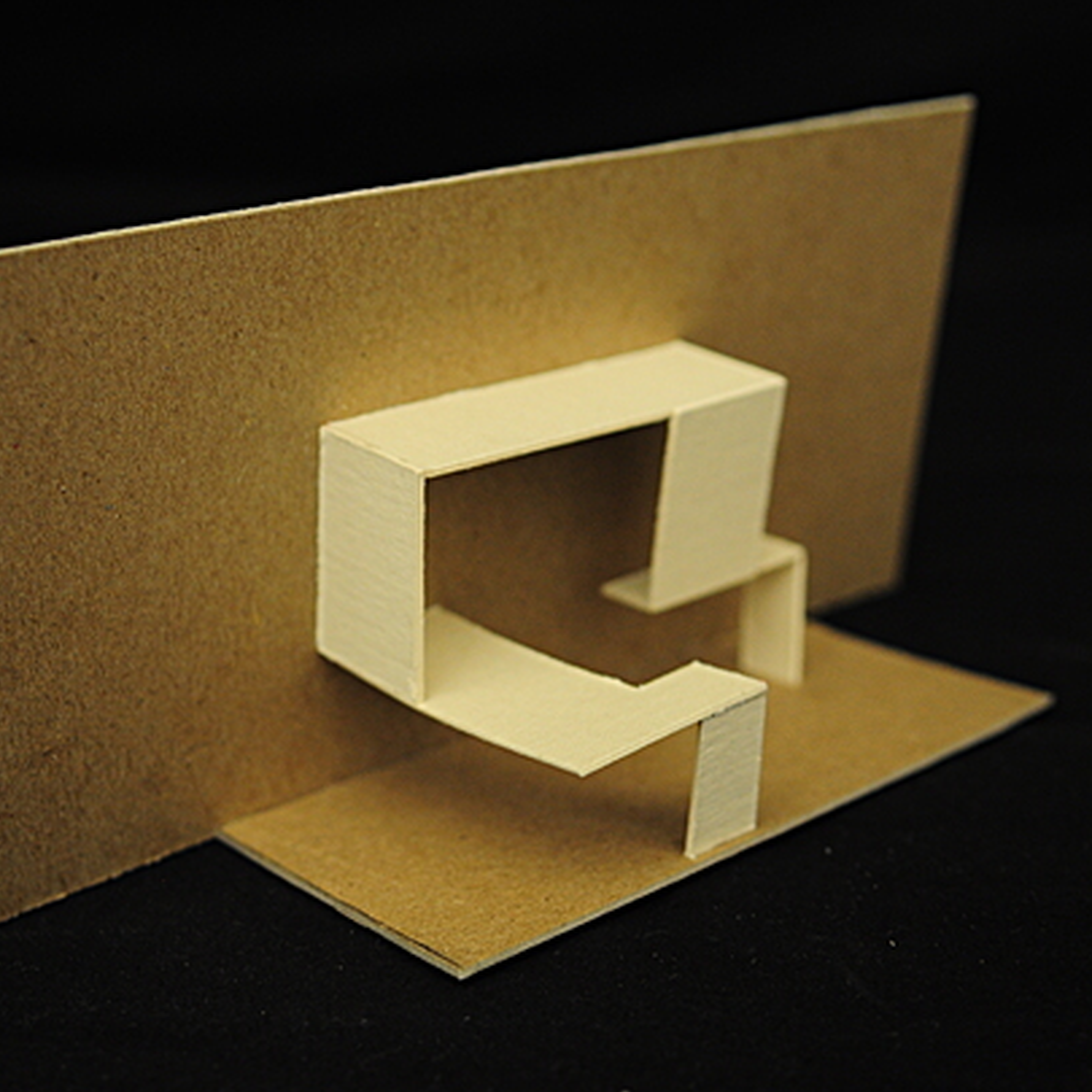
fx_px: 2070
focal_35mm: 58
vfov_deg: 29.6
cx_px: 471
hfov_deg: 29.5
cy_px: 545
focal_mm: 30
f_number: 3.5
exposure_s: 1/40
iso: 640
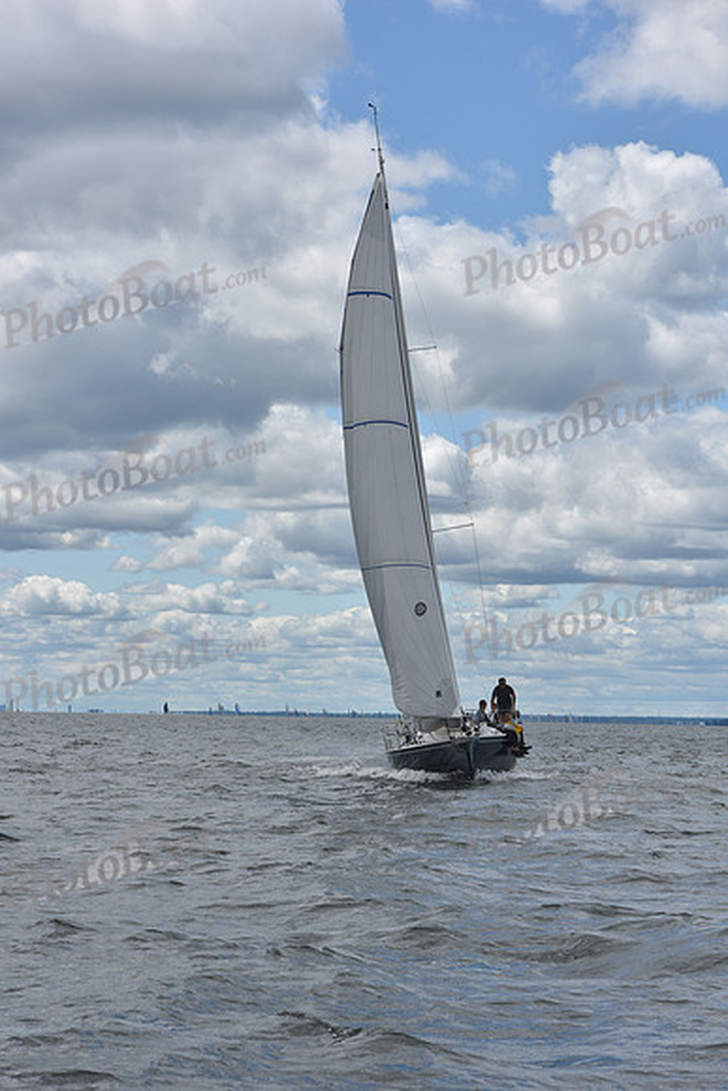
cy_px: 546
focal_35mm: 92
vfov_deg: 22.1
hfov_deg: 14.9
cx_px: 364
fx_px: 2789
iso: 250
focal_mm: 92
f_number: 11
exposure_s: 1/800
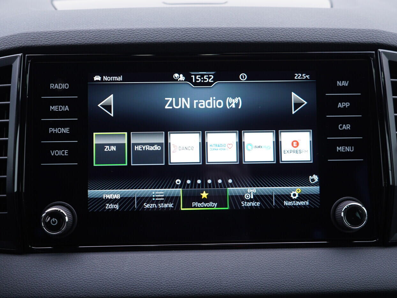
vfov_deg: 36.0
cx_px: 189
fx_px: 459
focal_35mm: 40
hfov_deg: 46.8
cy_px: 145
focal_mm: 24
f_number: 2.8
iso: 200
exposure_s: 1/40
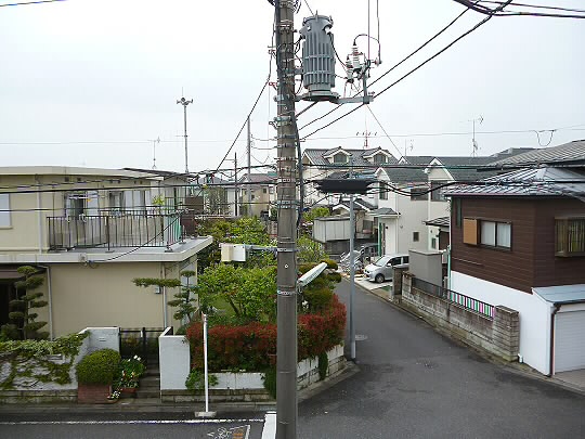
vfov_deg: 49.7
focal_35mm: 28
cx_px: 292
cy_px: 220
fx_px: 473
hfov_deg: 63.4
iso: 100
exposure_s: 1/125
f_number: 3.1
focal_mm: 5
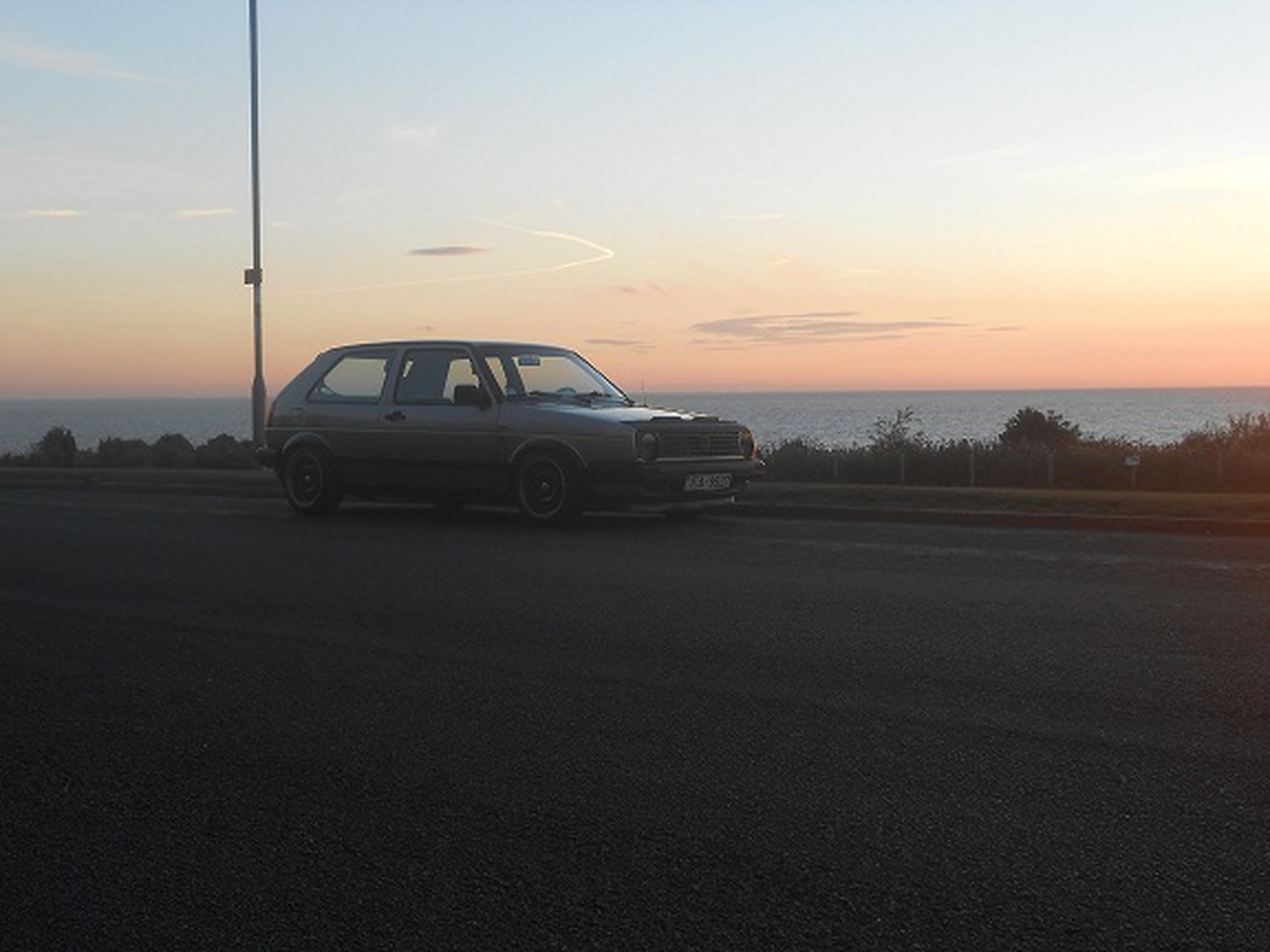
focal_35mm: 44
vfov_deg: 32.9
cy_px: 476
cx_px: 635
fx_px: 1614
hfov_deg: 42.9
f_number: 4.5
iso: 80
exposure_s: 1/60
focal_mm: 7.8
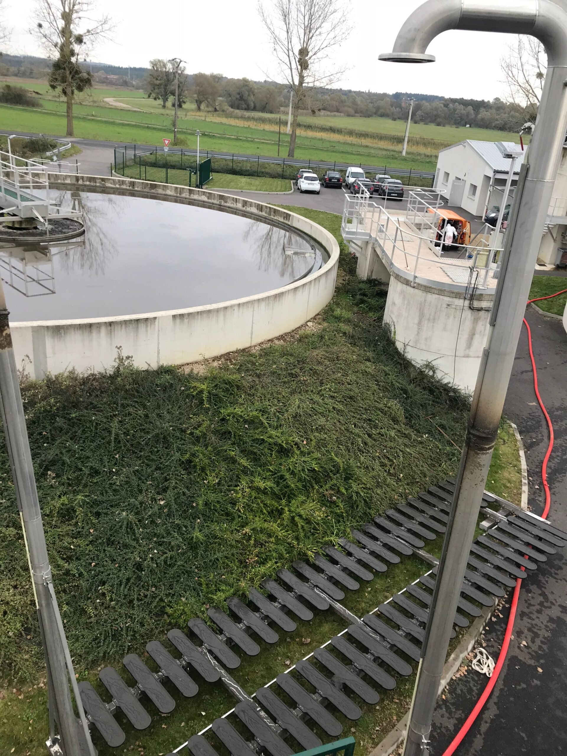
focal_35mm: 28
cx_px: 284
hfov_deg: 49.7
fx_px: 612
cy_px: 378
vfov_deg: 63.4
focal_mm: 3.99
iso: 20
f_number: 1.8
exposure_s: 1/169
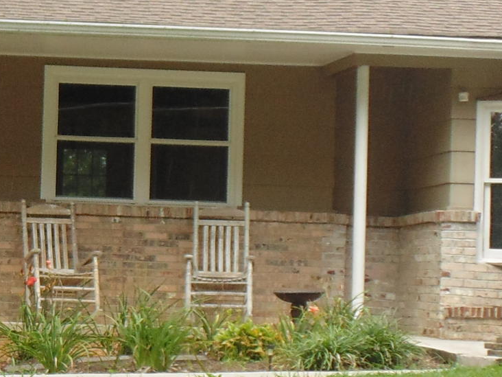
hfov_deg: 11.4
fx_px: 2436
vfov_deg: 8.8
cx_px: -178
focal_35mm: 168
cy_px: 244
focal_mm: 7.4
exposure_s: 1/125
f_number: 3.6
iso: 80
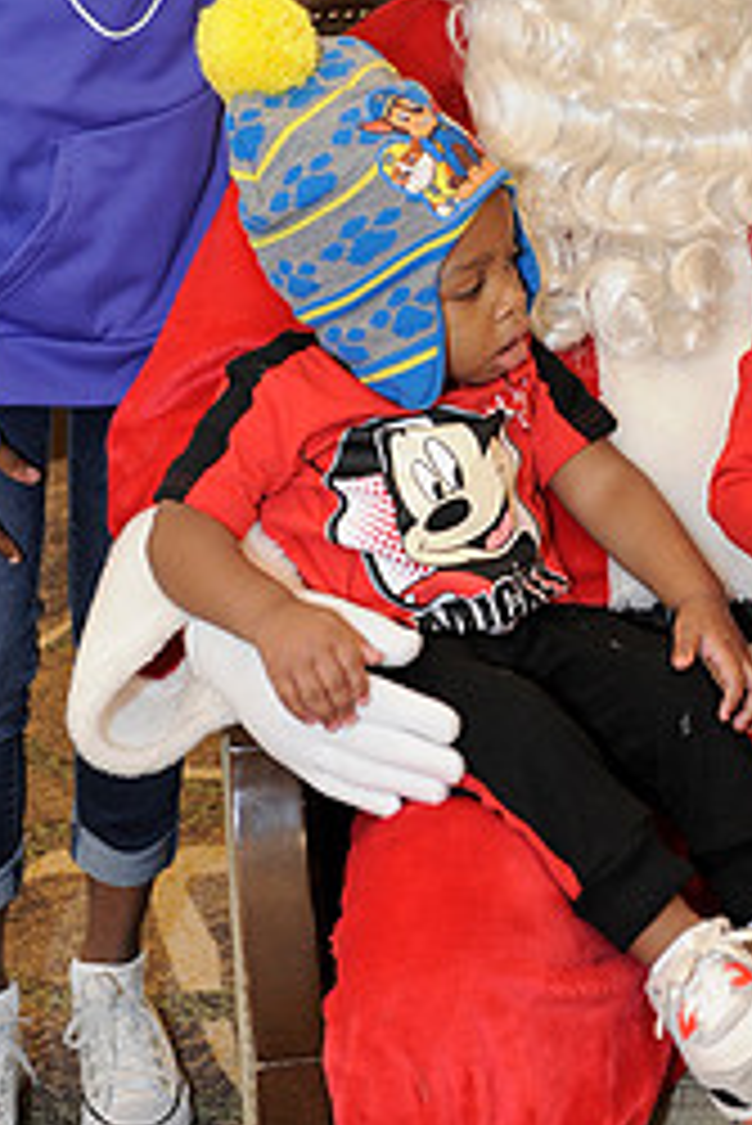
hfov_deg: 15.4
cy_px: 284
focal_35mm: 88
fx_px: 2753
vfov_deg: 22.9
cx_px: 626
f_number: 4
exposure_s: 1/100
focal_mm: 38
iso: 1600
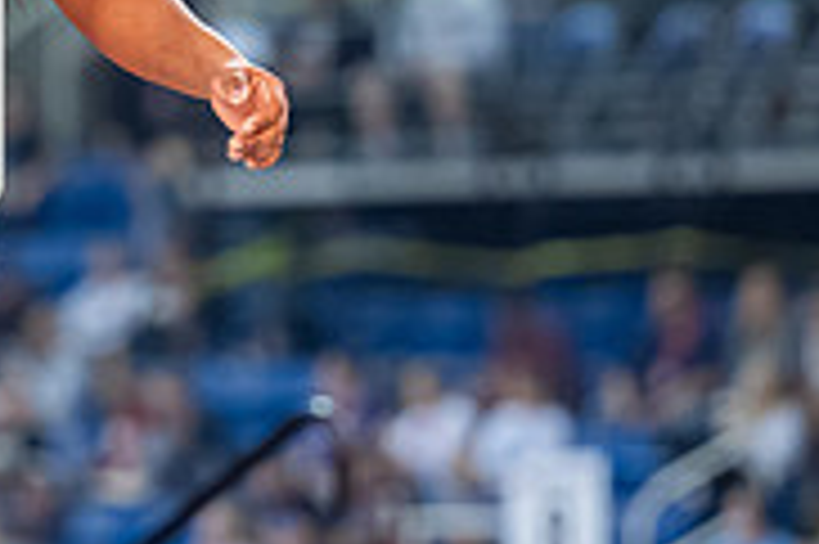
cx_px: -140
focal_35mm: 534
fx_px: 12137
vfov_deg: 2.6
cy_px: -115
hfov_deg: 3.9
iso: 2500
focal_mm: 135
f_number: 2.8
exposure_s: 1/800
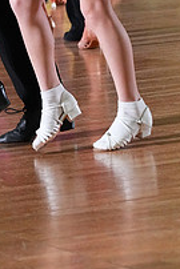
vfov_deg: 6.2
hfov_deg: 4.2
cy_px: -97
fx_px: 2448
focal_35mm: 327
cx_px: -25
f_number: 5.6
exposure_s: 1/400
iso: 8000
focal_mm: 114
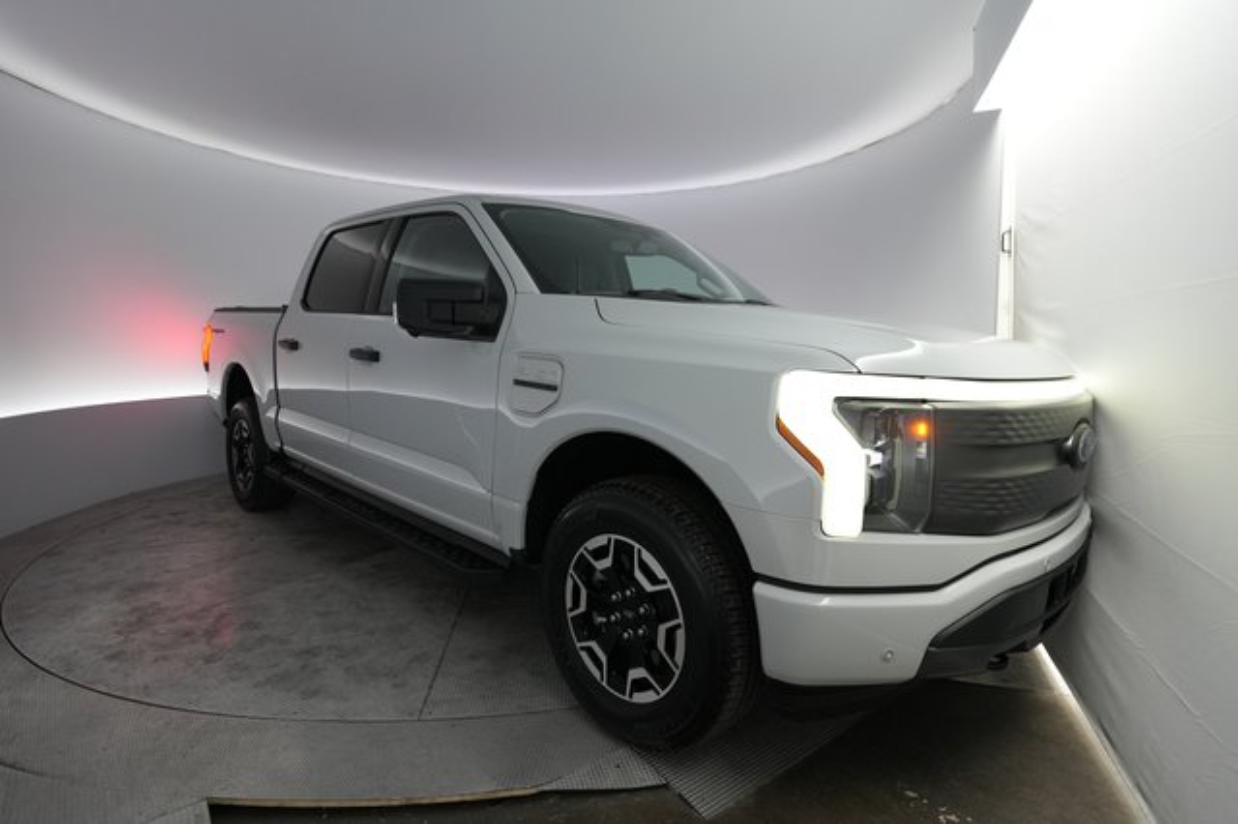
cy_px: 412
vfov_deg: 64.5
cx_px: 619
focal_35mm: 19
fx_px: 653
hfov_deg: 86.9
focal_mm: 19
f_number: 4
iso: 1600
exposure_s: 1/160
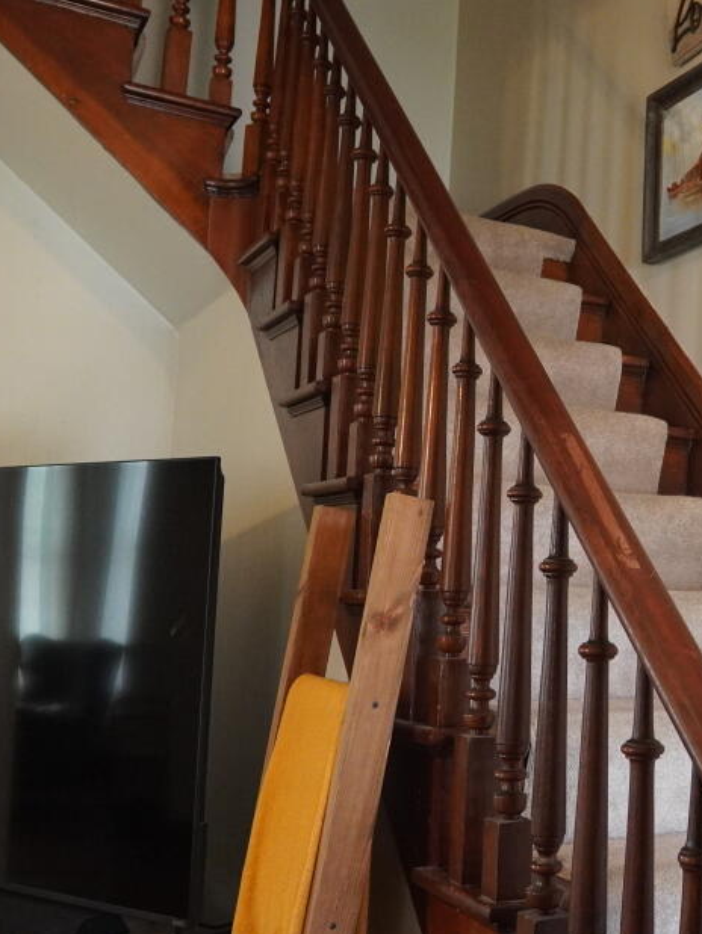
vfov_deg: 44.8
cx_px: 756
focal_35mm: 42
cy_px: 490
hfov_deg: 30.9
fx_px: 1135
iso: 1600
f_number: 2.8
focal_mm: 12
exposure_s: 1/160
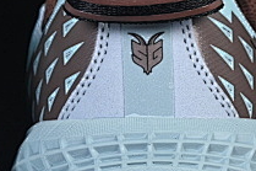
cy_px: 4
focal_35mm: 388
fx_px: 2757
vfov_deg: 3.5
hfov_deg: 5.3
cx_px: -1
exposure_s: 1/80
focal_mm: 50
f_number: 7.1
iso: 160
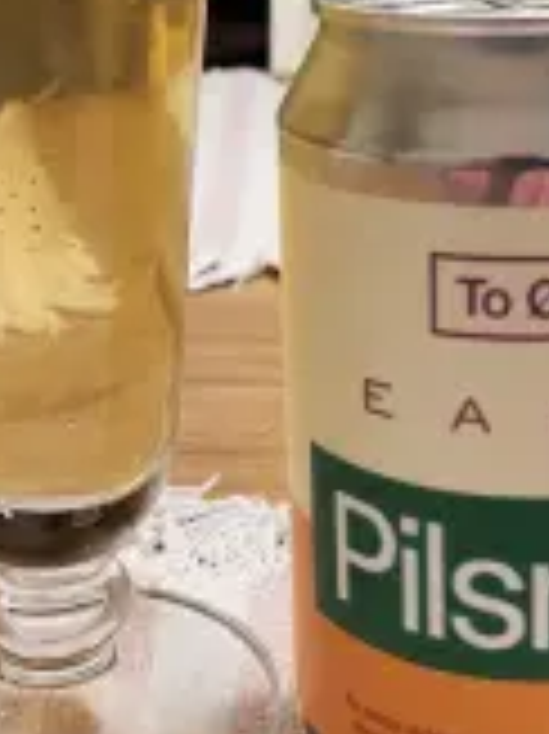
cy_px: 5
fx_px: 1355
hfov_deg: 22.9
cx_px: 302
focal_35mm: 64
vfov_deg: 28.5
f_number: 1.8
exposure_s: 1/50
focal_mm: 5.4
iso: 320
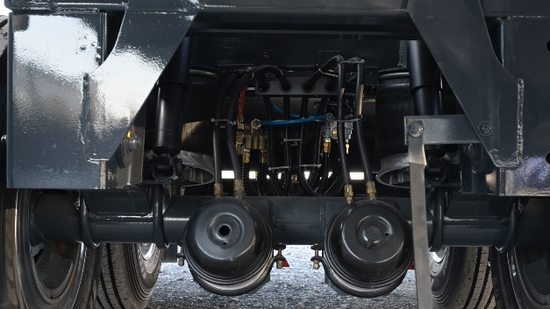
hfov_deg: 43.7
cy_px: 170
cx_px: 280
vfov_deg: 25.4
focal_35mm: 47
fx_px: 686
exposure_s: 1/125
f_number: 8
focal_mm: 44
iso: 2000
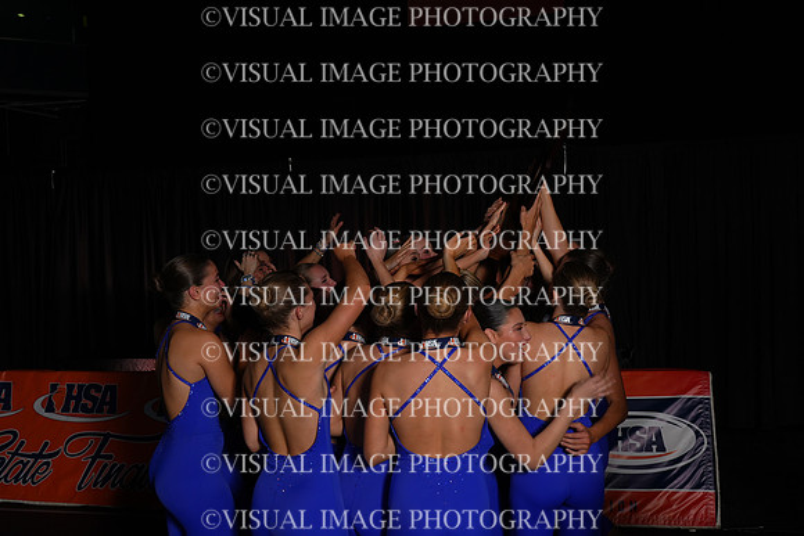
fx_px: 938
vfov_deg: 31.9
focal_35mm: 42
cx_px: 402
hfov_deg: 46.4
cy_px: 268
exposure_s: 1/125
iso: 640
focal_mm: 42
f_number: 8
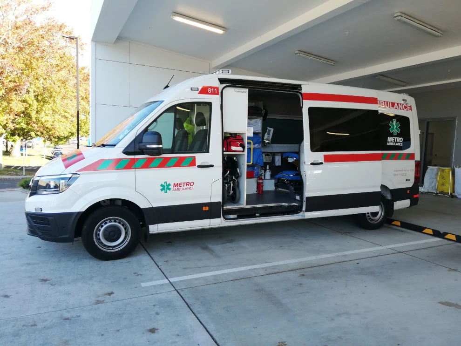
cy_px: 173
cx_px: 230
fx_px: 346
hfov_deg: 67.3
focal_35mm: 26
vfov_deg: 53.1
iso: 64
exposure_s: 1/120
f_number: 2.2
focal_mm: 3.81
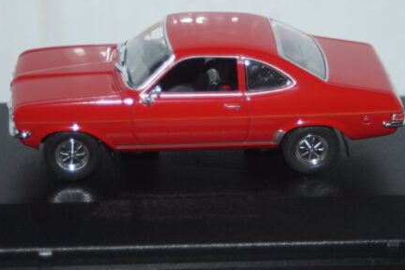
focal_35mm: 124
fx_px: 1395
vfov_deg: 11.1
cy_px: 121
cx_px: 222
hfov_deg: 16.5
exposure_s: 1/60
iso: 200
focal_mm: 60
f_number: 5.6
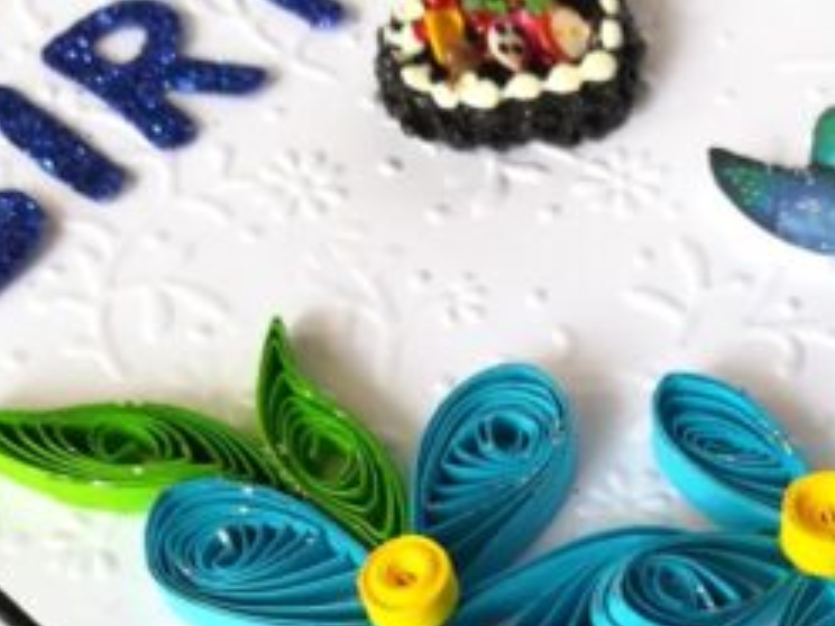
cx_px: 700
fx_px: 1520
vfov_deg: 22.6
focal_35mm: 63
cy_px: 596
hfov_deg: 29.8
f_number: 2.2
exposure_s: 1/50
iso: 64
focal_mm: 3.83
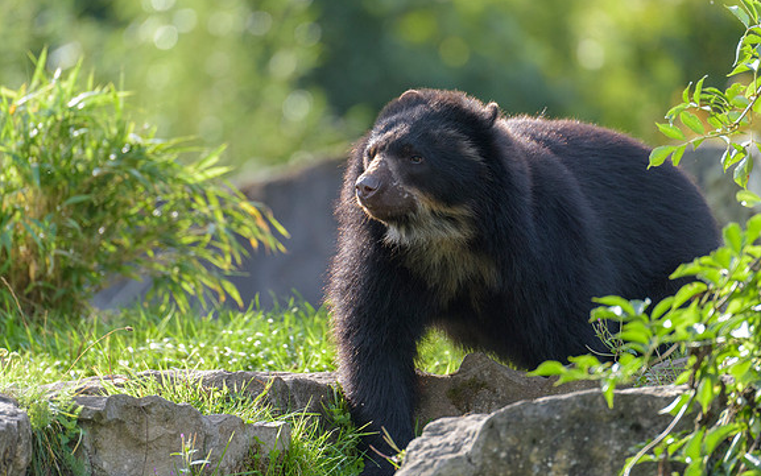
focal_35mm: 514
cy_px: 186
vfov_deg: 2.6
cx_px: 369
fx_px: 10663
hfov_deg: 4.1
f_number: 5.6
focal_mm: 400
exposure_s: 1/800
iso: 1000
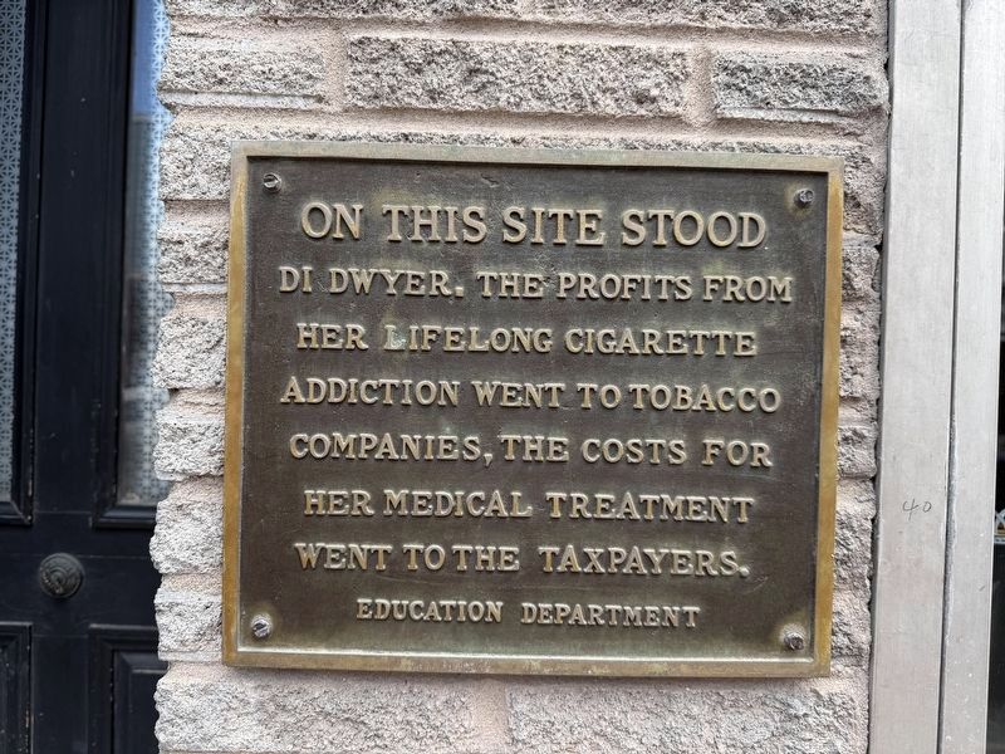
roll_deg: -3.1
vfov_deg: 56.8
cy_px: 377
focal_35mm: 24
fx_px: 697
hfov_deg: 71.6
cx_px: 502
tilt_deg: -1.0
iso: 80
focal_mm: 6.76
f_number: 1.78
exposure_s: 1/617
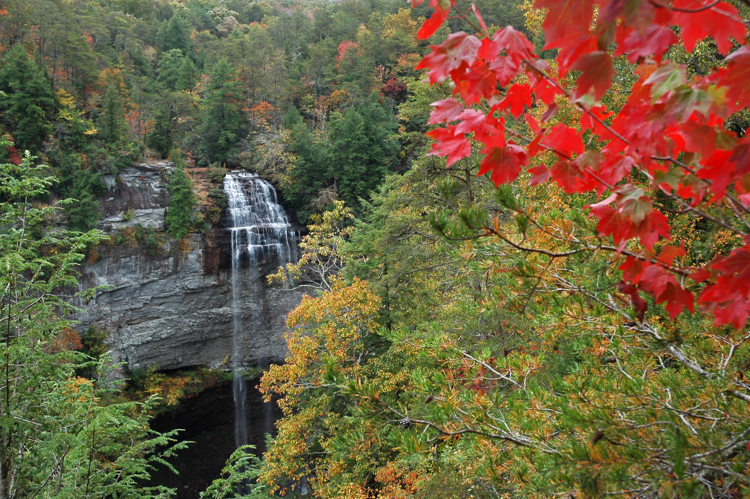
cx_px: 375
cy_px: 250
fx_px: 968
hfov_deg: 42.4
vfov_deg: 28.9
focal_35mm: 46
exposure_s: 1/60
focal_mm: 31
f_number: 5.6
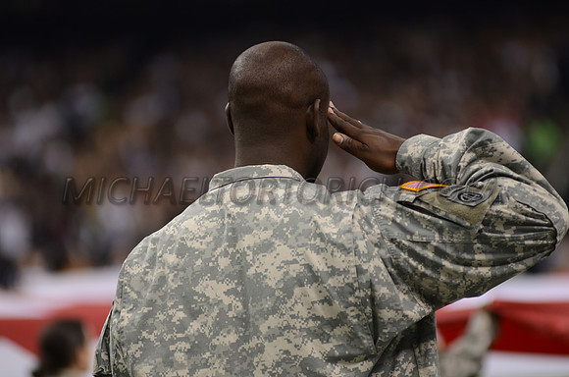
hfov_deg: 6.9
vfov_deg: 4.6
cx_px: 284
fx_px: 4731
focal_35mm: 300
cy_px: 188
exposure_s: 1/500
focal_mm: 200
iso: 400
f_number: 2.8
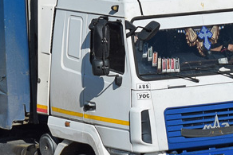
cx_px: 10
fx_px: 2195
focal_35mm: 339
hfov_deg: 6.1
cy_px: -9
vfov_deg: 4.1
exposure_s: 1/1250
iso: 200
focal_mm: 55
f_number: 7.1
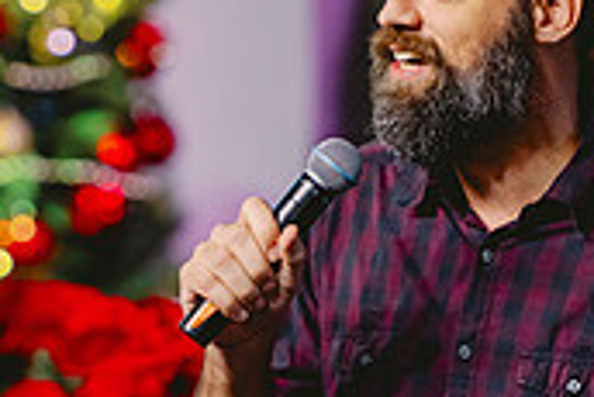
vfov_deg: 2.0
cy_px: 288
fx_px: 11114
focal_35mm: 673
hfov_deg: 3.1
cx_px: 131
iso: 1250
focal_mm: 200
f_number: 2.8
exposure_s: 1/250
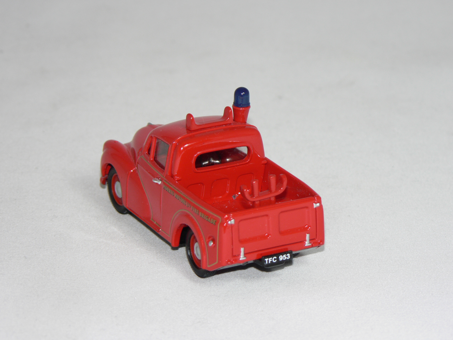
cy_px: 170
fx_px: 1884
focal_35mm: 144
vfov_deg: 10.3
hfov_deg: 13.7
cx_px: 226
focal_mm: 24.1
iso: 80
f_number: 3.2
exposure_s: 1/60
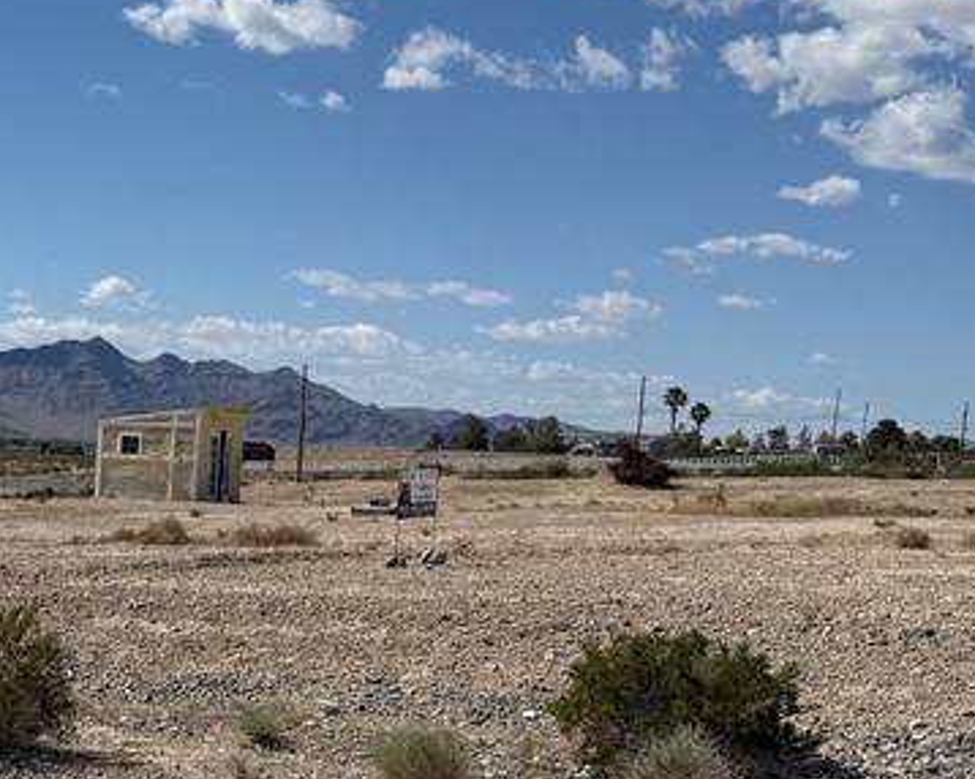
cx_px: 35
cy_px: 746
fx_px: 1932
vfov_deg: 22.1
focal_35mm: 67
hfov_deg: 27.0
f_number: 1.78
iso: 80
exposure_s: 1/10309
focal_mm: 6.76
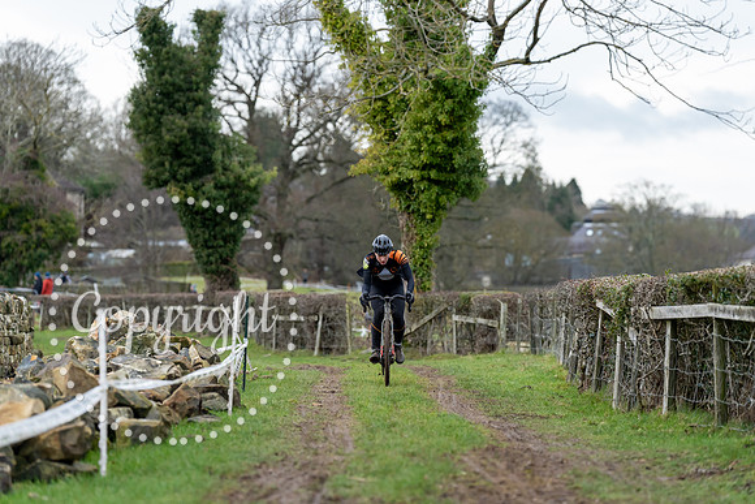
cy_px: 252
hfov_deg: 13.5
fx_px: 3188
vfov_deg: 9.0
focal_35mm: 152
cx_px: 378
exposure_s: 1/1000
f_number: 3.5
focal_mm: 152
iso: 1600
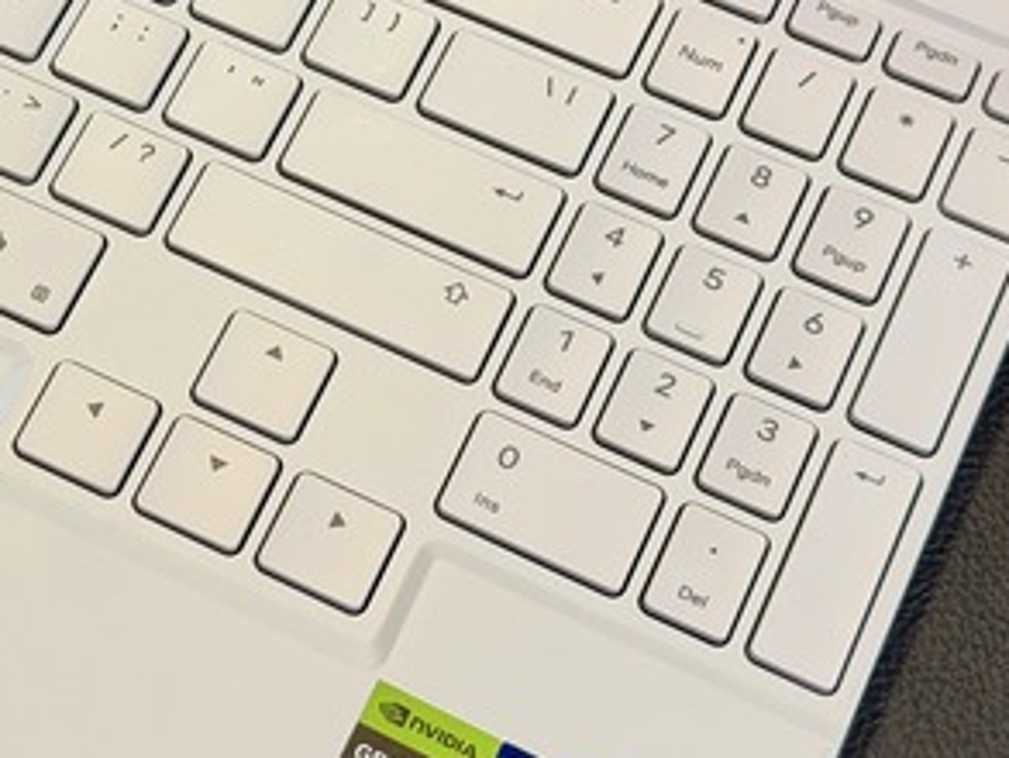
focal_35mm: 118
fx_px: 3441
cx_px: -55
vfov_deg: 12.5
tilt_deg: -59.3
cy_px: 65
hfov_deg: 16.3
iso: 80
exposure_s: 1/60
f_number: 1.78
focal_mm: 6.76
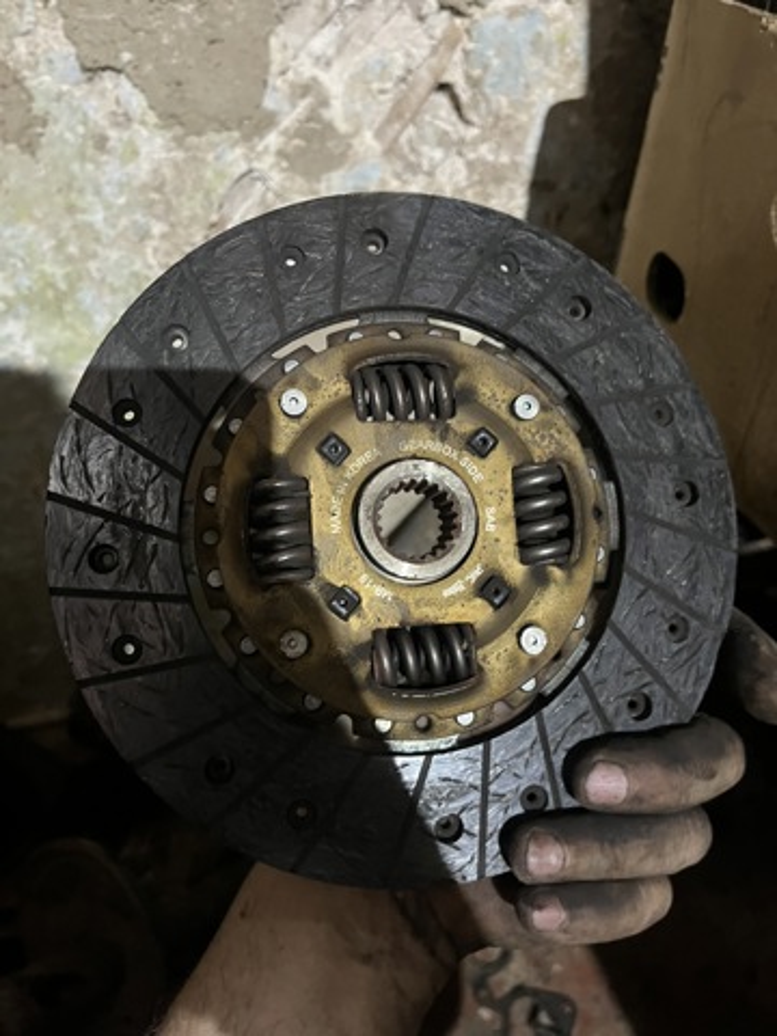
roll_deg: -2.5
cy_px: 518
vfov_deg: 67.3
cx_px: 388
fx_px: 778
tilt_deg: -40.2
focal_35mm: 26
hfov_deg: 53.1
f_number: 1.6
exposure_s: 1/25
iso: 500
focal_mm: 5.1
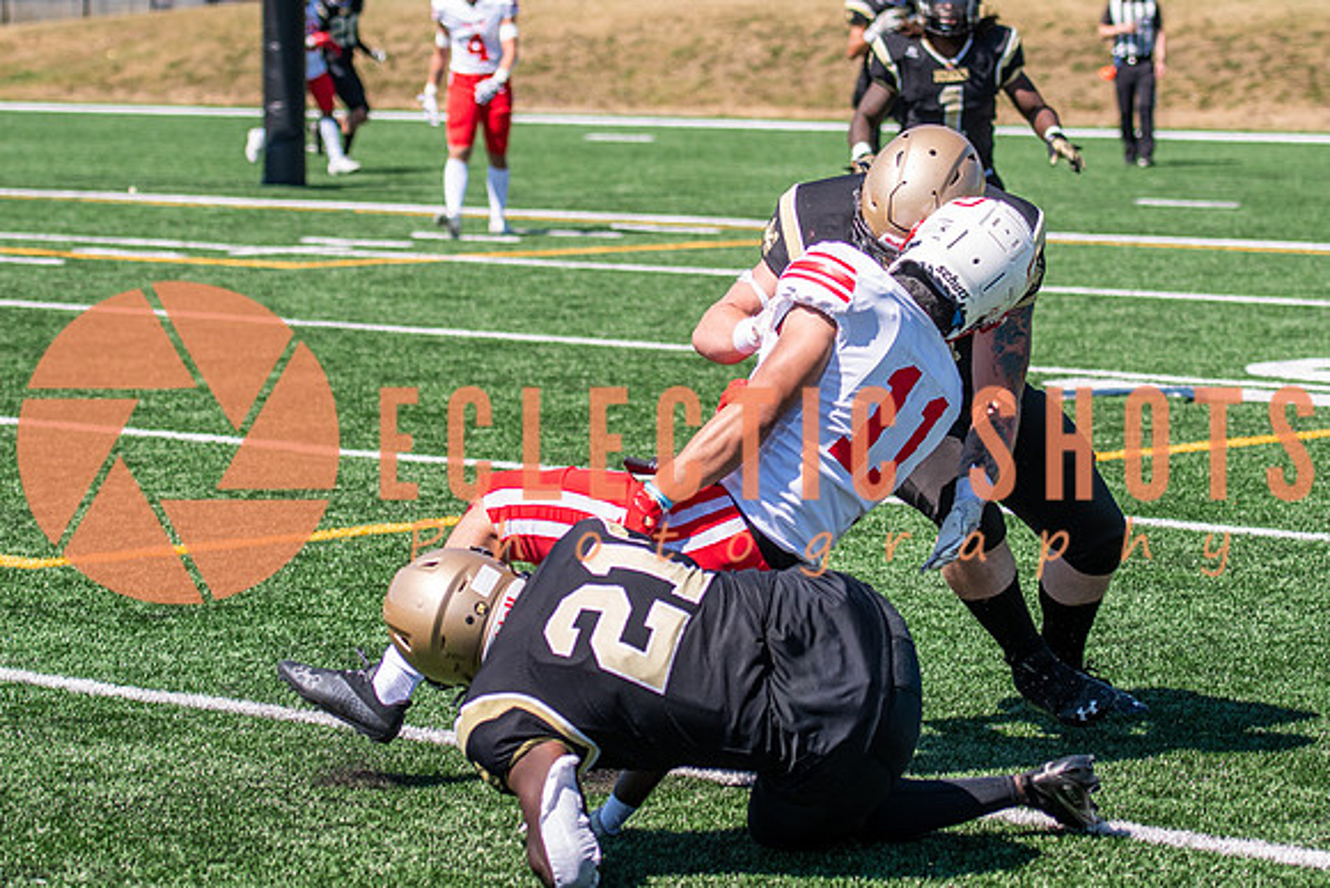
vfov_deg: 9.9
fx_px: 5129
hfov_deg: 14.8
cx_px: 665
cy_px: 301
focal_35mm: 139
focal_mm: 70
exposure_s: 1/2500
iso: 160
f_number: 2.8
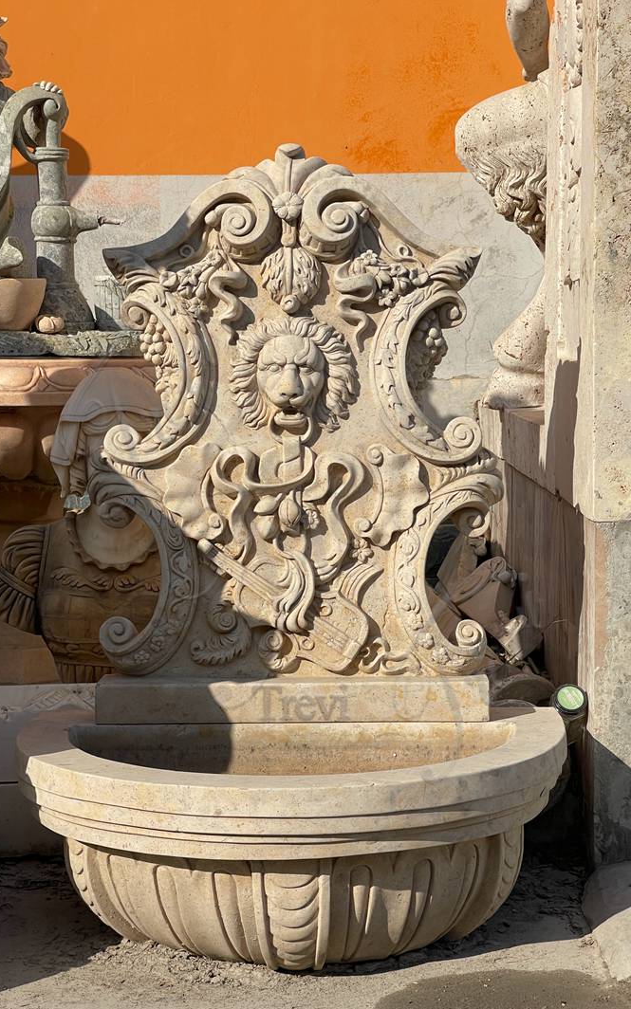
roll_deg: +1.4
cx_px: 297
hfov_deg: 19.1
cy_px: 505
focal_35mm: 68
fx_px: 1871
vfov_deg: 30.2
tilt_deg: -4.9
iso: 20
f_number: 2.2
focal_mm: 7.5
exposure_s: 1/1727
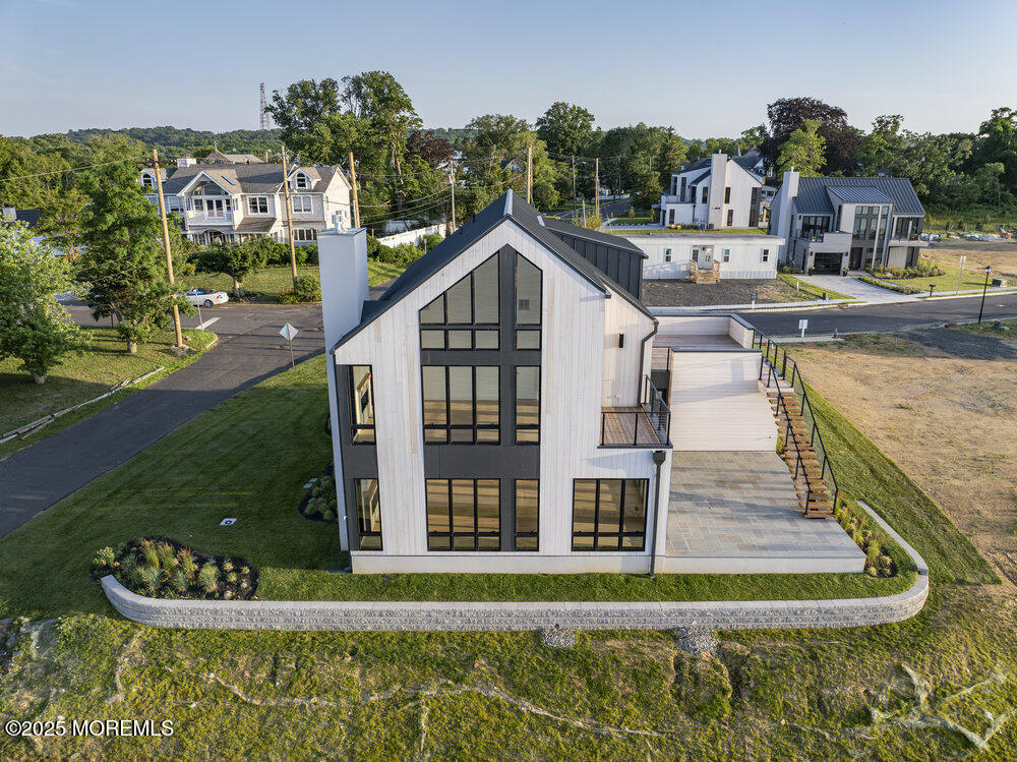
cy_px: 381
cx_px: 508
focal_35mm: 24
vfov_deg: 56.8
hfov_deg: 71.6
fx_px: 705
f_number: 2.8
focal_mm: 12.29
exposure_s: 1/800
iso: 150
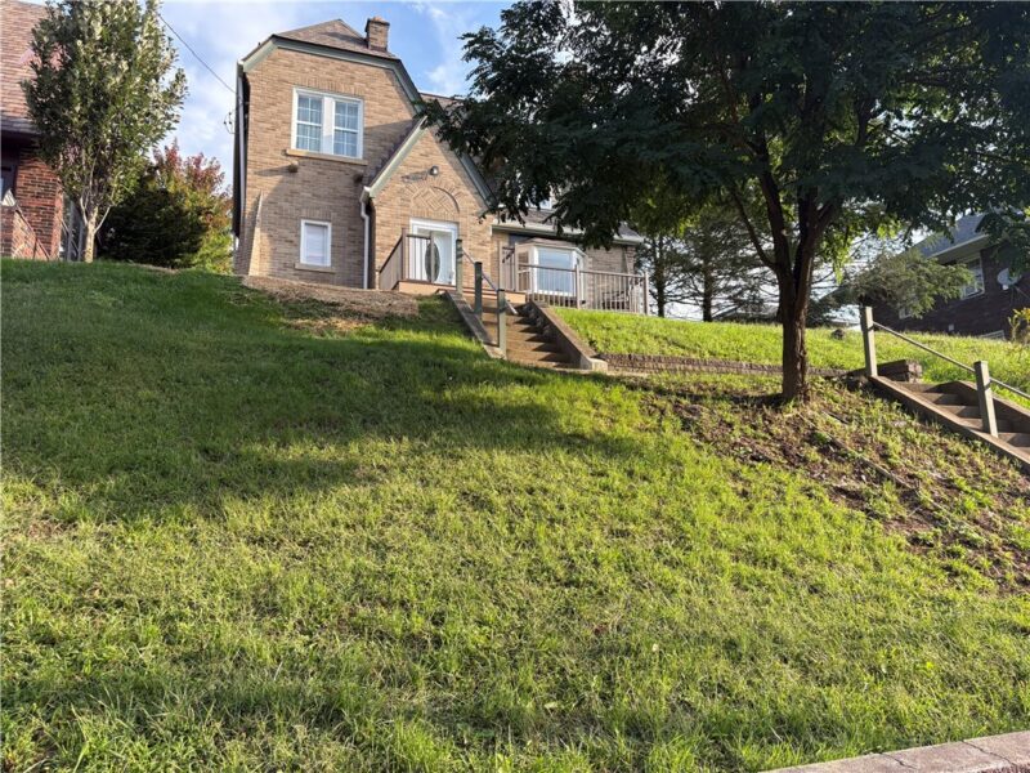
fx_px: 774
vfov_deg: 53.1
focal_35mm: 26
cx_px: 515
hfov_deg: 67.3
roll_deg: +1.2
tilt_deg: +10.1
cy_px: 386
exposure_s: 1/782
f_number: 1.6
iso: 64
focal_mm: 5.96
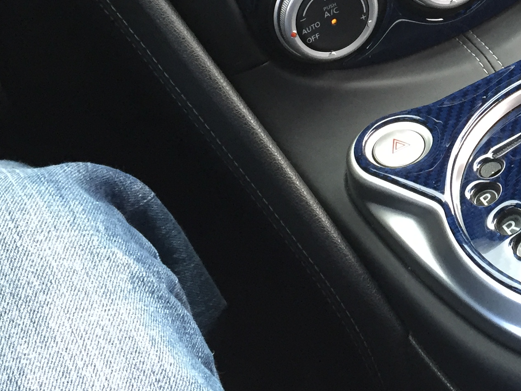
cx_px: 620
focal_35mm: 75
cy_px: -18
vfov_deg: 19.0
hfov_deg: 23.8
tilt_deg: -40.3
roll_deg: +0.9
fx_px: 1129
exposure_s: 1/30
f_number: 2.2
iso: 50
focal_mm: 4.15
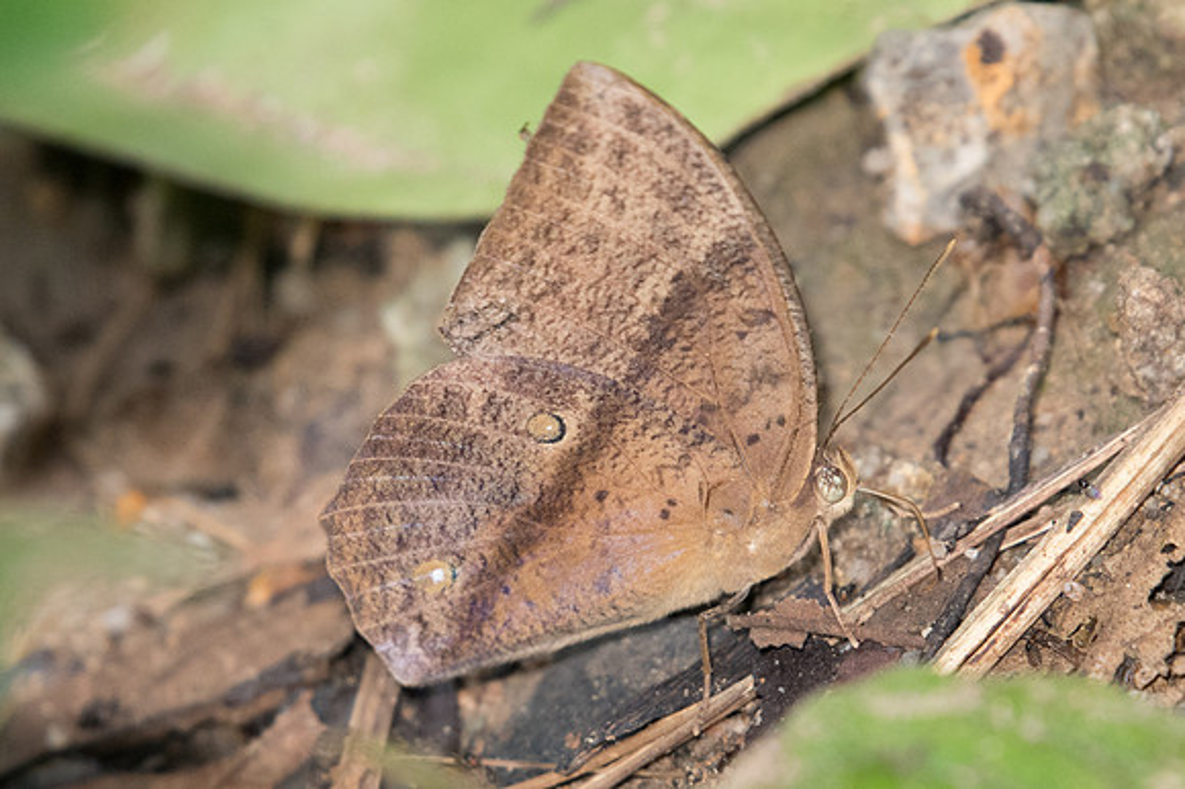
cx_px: 592
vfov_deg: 1.5
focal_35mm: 913
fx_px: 30047
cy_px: 394
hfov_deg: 2.3
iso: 1600
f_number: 6.3
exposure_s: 1/250
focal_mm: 400
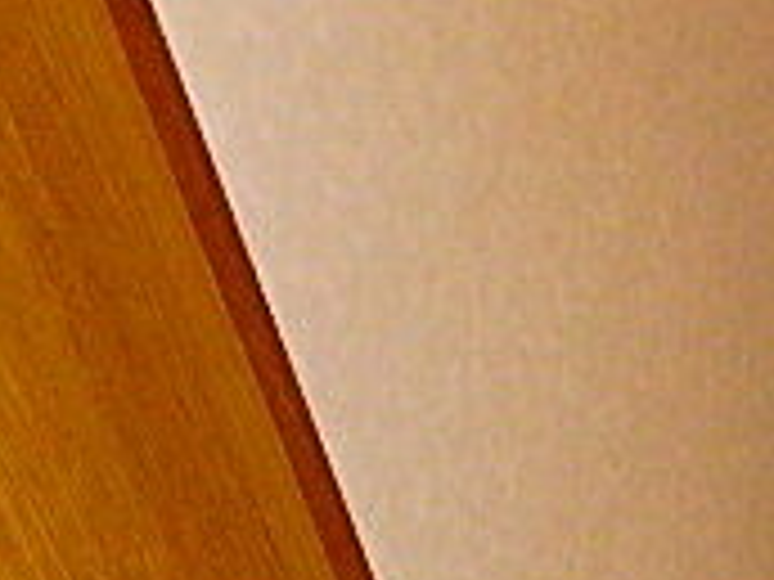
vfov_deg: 18.2
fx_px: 1744
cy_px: 643
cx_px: 1354
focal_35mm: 78
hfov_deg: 19.4
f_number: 3.5
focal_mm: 3.7
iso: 400
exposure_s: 1/30
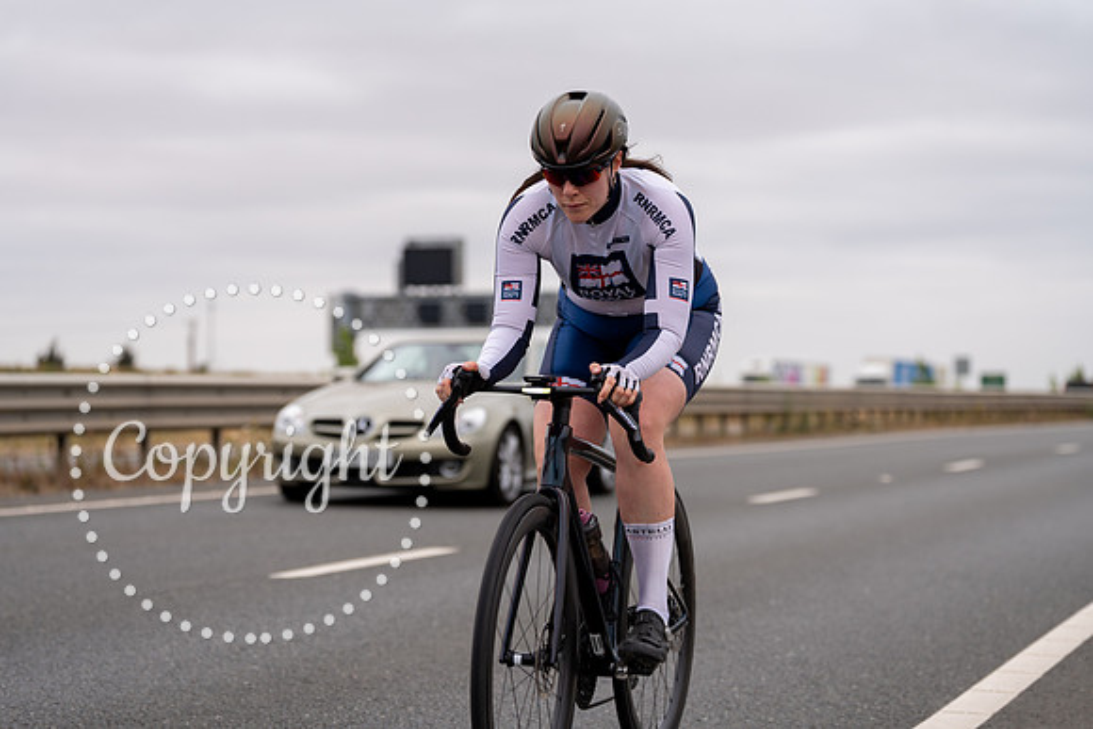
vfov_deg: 16.3
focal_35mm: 84
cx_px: 546
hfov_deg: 24.2
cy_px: 364
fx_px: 2551
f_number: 3.2
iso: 100
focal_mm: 84
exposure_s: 1/800
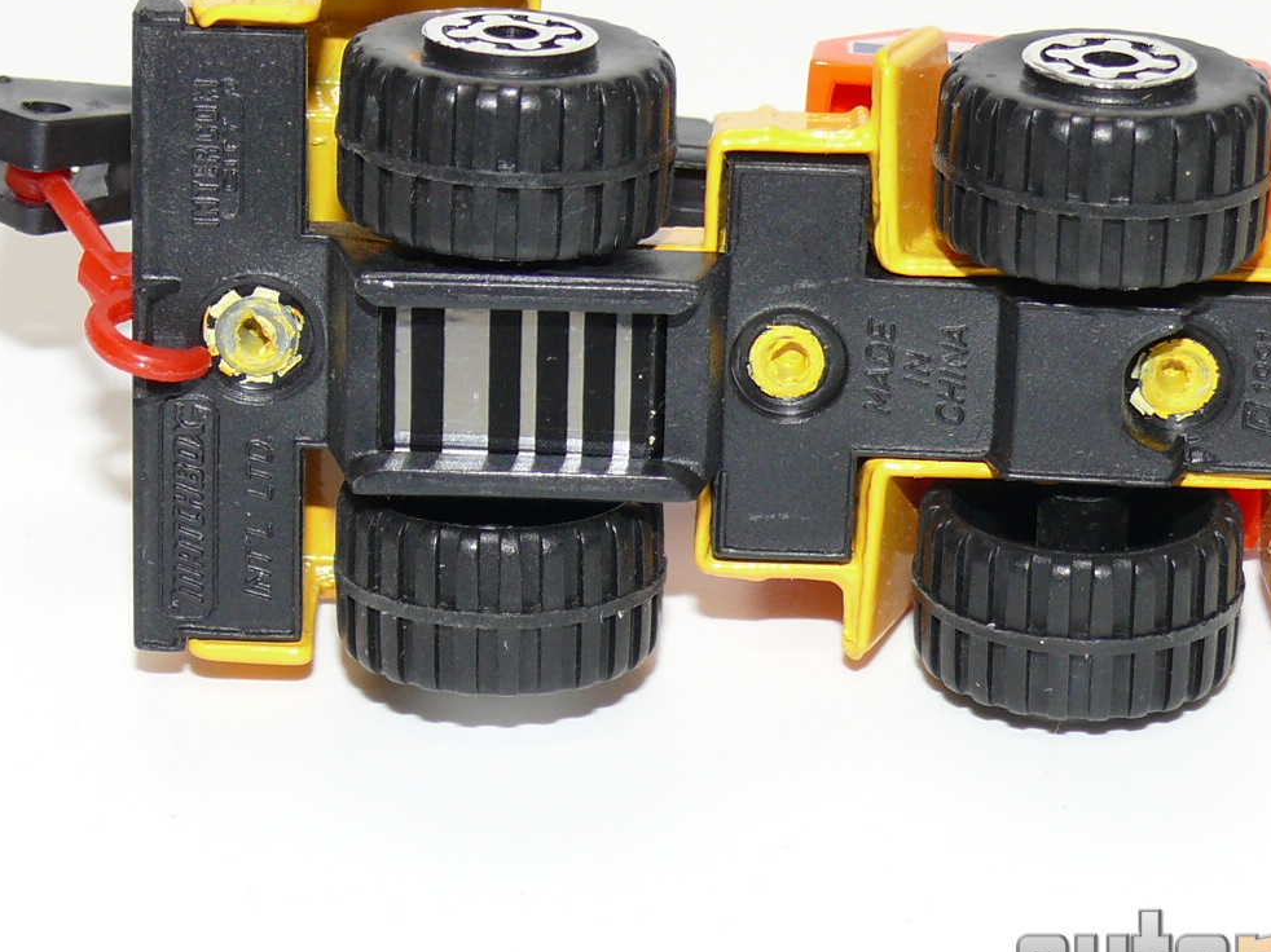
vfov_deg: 11.2
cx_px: 717
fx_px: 4845
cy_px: 305
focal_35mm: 132
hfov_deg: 14.9
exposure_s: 1/30
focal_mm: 11.8
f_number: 4
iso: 100
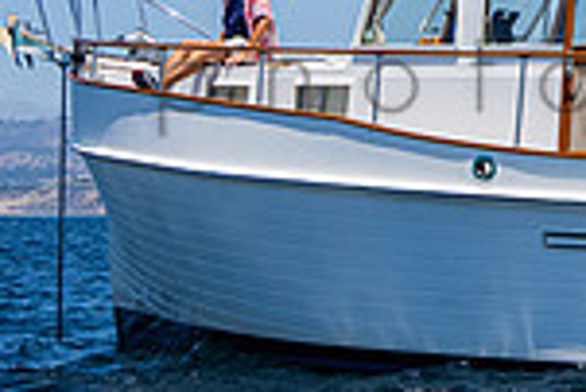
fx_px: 2721
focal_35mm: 167
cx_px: 1021
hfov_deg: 11.5
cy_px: -212
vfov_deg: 8.1
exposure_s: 1/1600
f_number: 8
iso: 400
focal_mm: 43
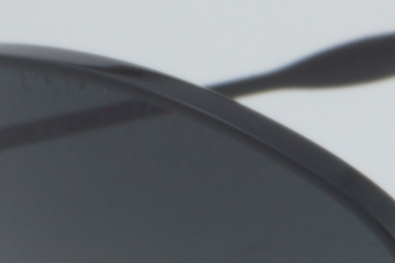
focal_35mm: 504
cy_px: 456
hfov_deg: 4.0
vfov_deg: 2.7
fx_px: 5529
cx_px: 1108
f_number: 29
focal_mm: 50
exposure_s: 1/4
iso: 100
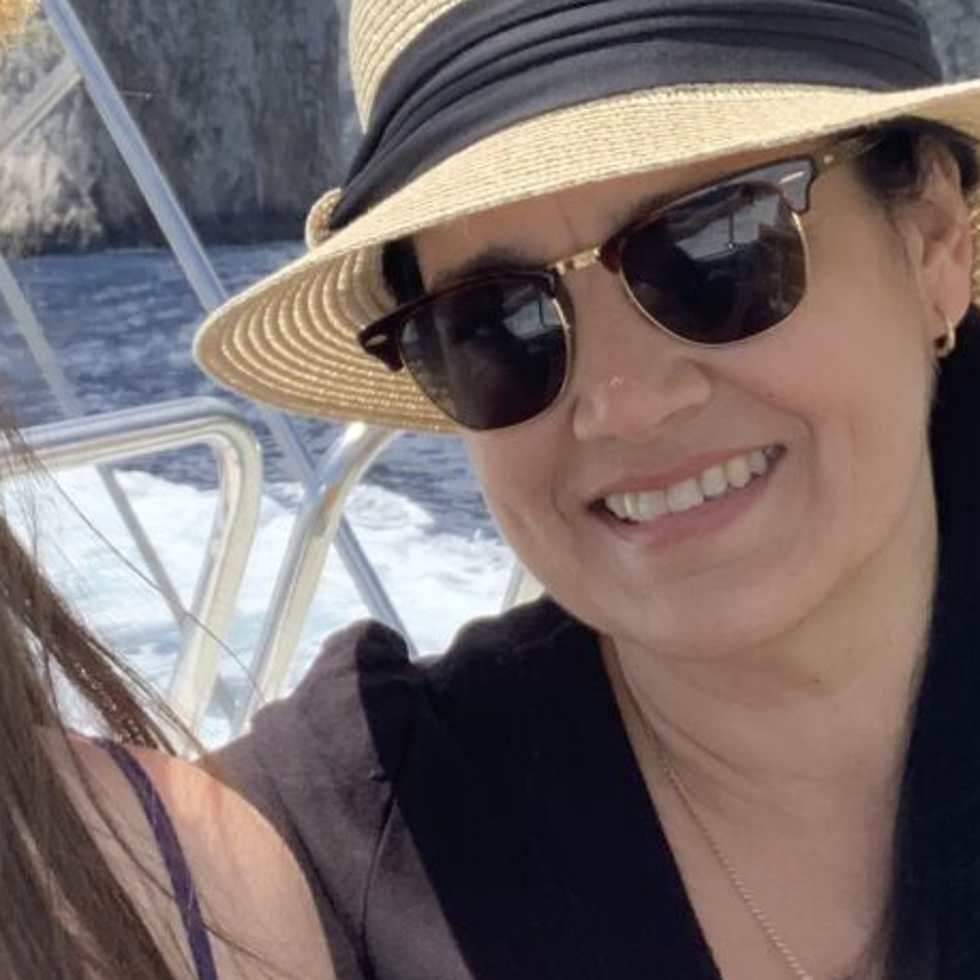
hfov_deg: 19.3
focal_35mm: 89
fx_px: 2851
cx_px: 223
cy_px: 340
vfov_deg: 19.5
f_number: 2.2
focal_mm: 2.87
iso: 16
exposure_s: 1/618
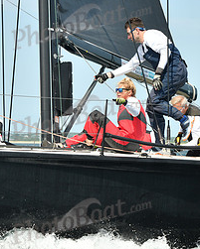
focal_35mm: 243
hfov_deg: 6.3
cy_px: 153
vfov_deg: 7.9
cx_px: 204
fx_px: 1797
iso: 320
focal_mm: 112
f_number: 7.1
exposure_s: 1/1250
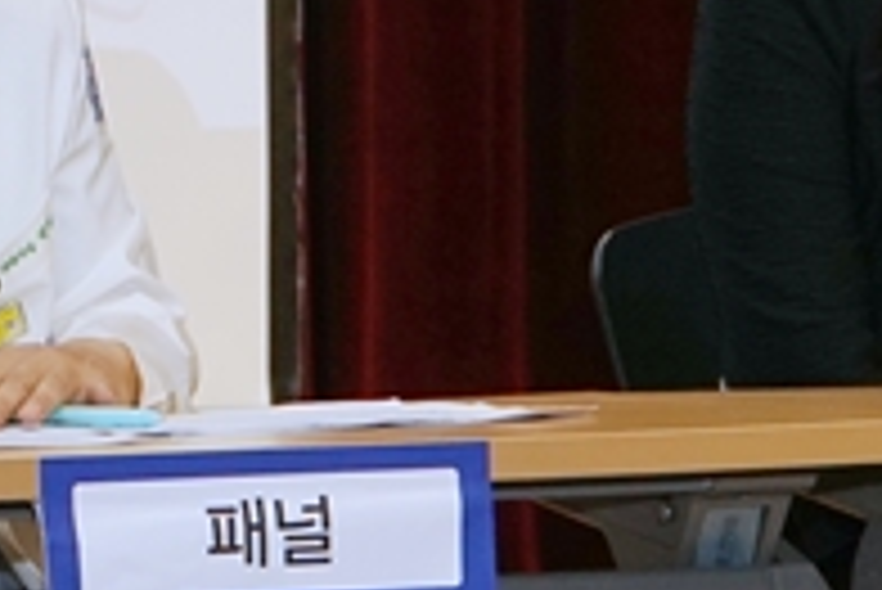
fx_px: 7135
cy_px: -70
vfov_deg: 4.7
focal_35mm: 291
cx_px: -369
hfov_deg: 7.0
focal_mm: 57
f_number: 8
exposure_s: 1/125
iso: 400
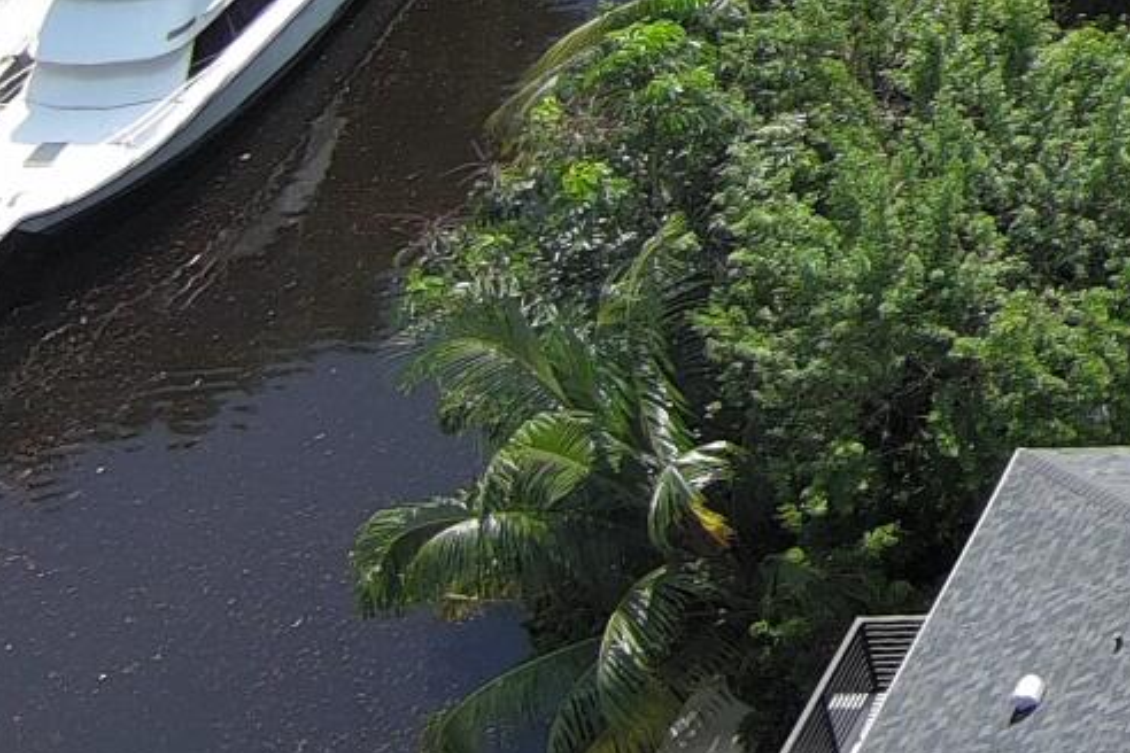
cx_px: 3284
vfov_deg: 7.2
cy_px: -1162
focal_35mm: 177
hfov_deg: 9.4
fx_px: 5555
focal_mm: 10.57
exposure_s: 1/867
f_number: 2.8
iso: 100
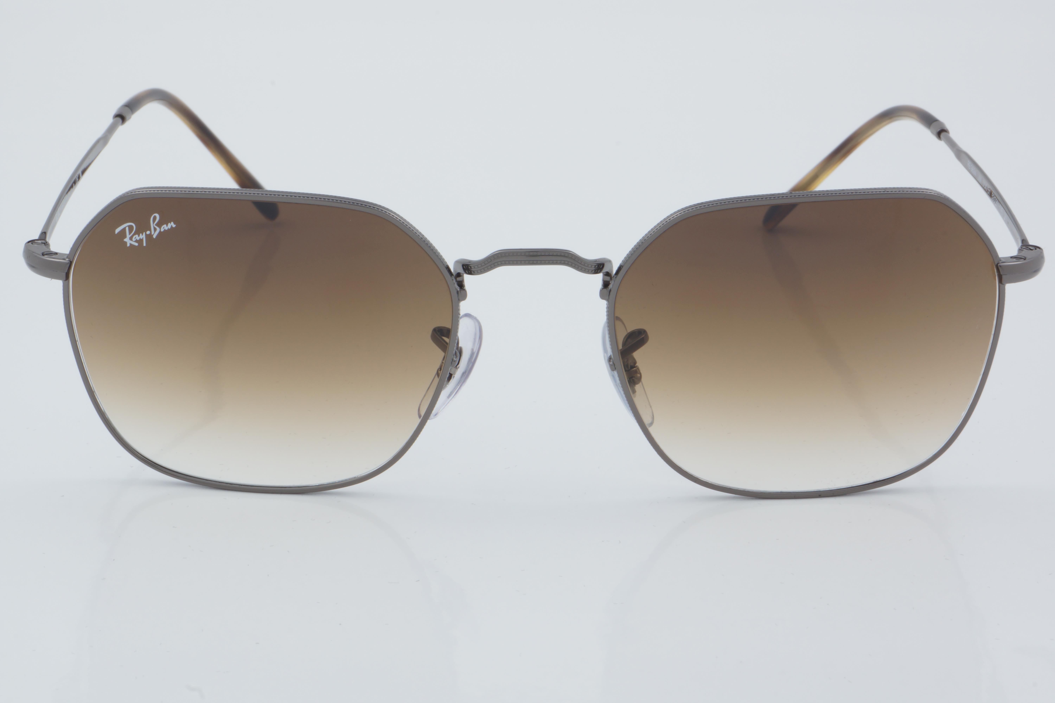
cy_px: 352
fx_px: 2418
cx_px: 528
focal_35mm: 82
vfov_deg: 16.6
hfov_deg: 24.6
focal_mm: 55
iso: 100
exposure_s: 1/4
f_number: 32
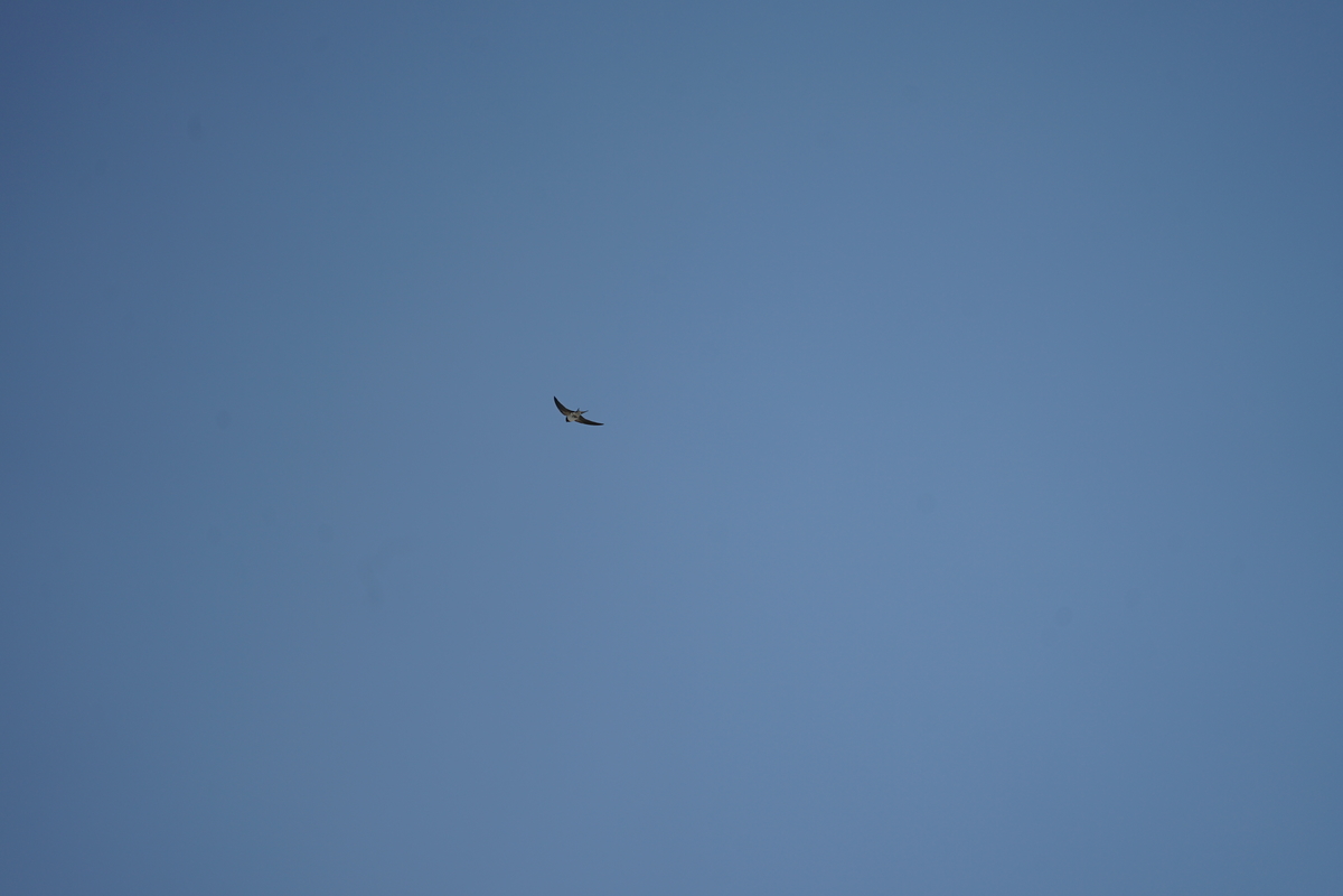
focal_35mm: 300
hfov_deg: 6.9
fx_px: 11191
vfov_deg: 4.6
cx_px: 672
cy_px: 448
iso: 100
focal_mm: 300
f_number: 5.6
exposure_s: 1/1000
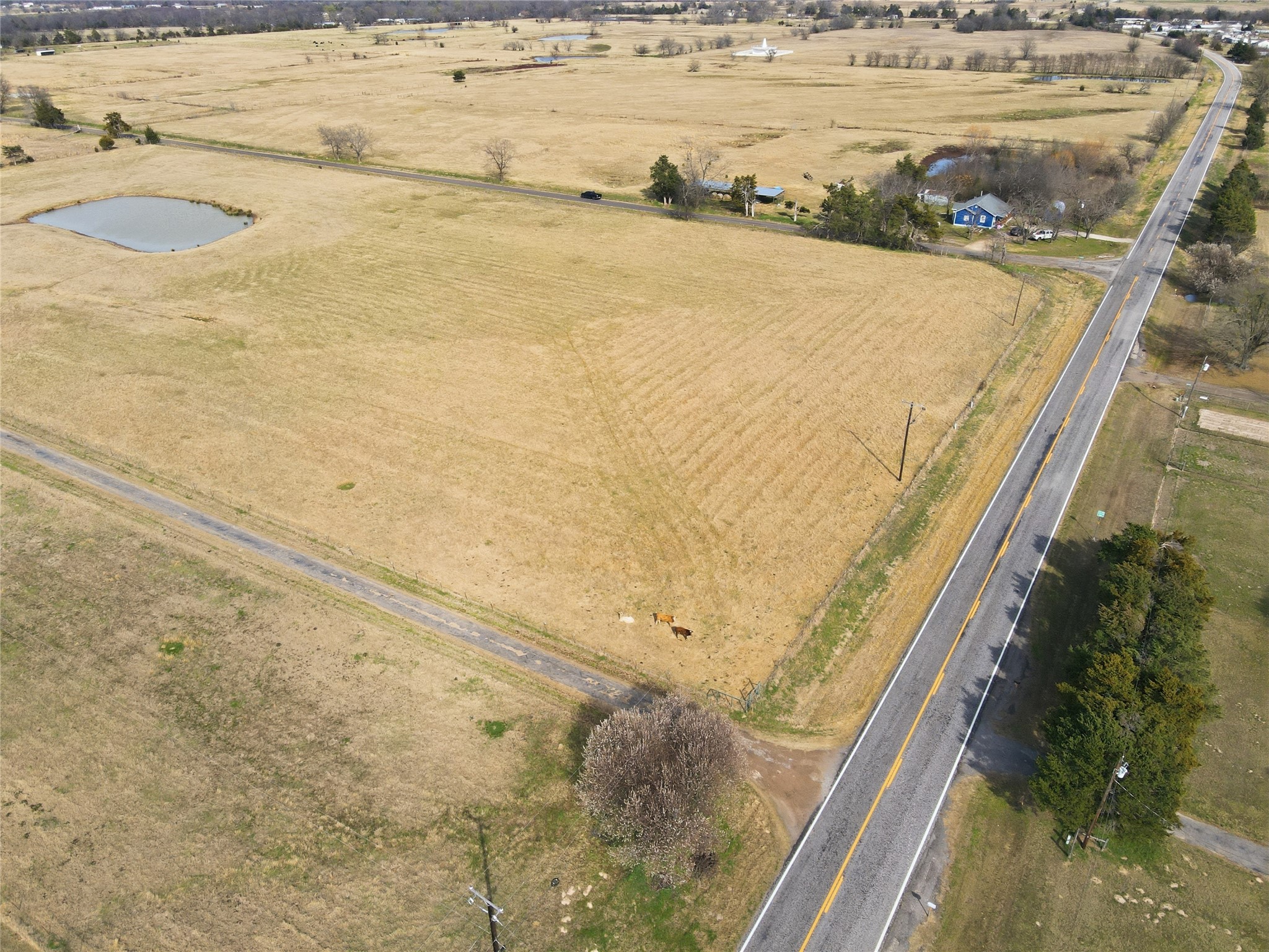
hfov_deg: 71.6
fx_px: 880
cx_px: 634
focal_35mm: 24
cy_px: 476
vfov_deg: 56.8
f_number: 2.8
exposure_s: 1/640
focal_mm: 4.5
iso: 100
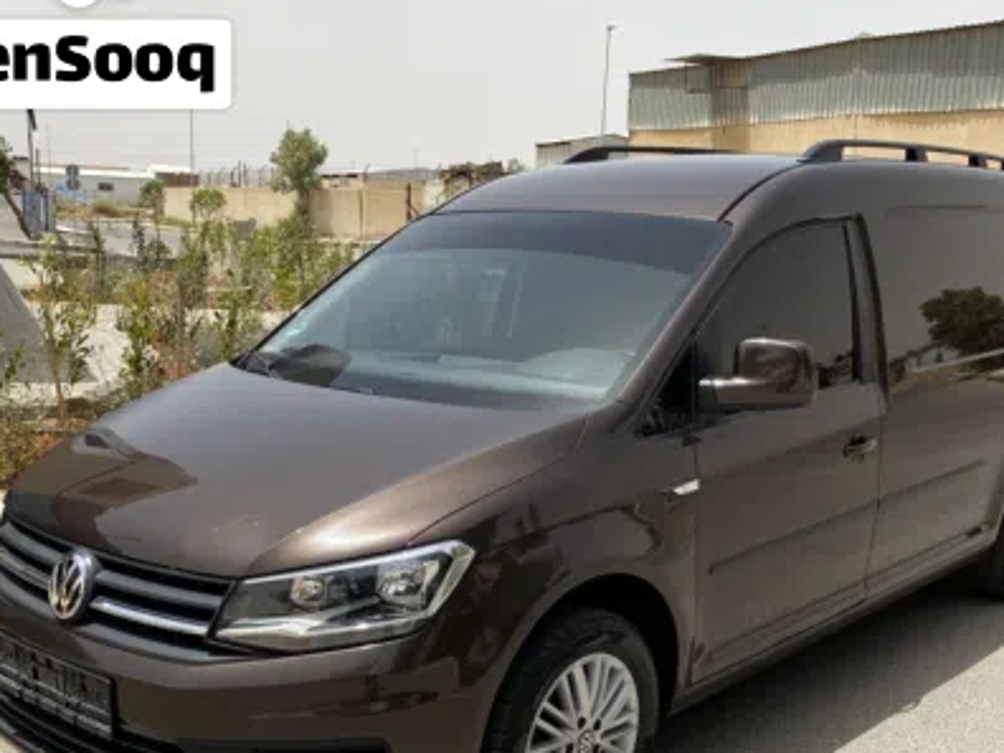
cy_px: 474
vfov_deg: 34.2
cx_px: 614
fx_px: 1218
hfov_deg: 44.5
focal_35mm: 42
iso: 32
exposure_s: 1/2967
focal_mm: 4.25
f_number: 1.8
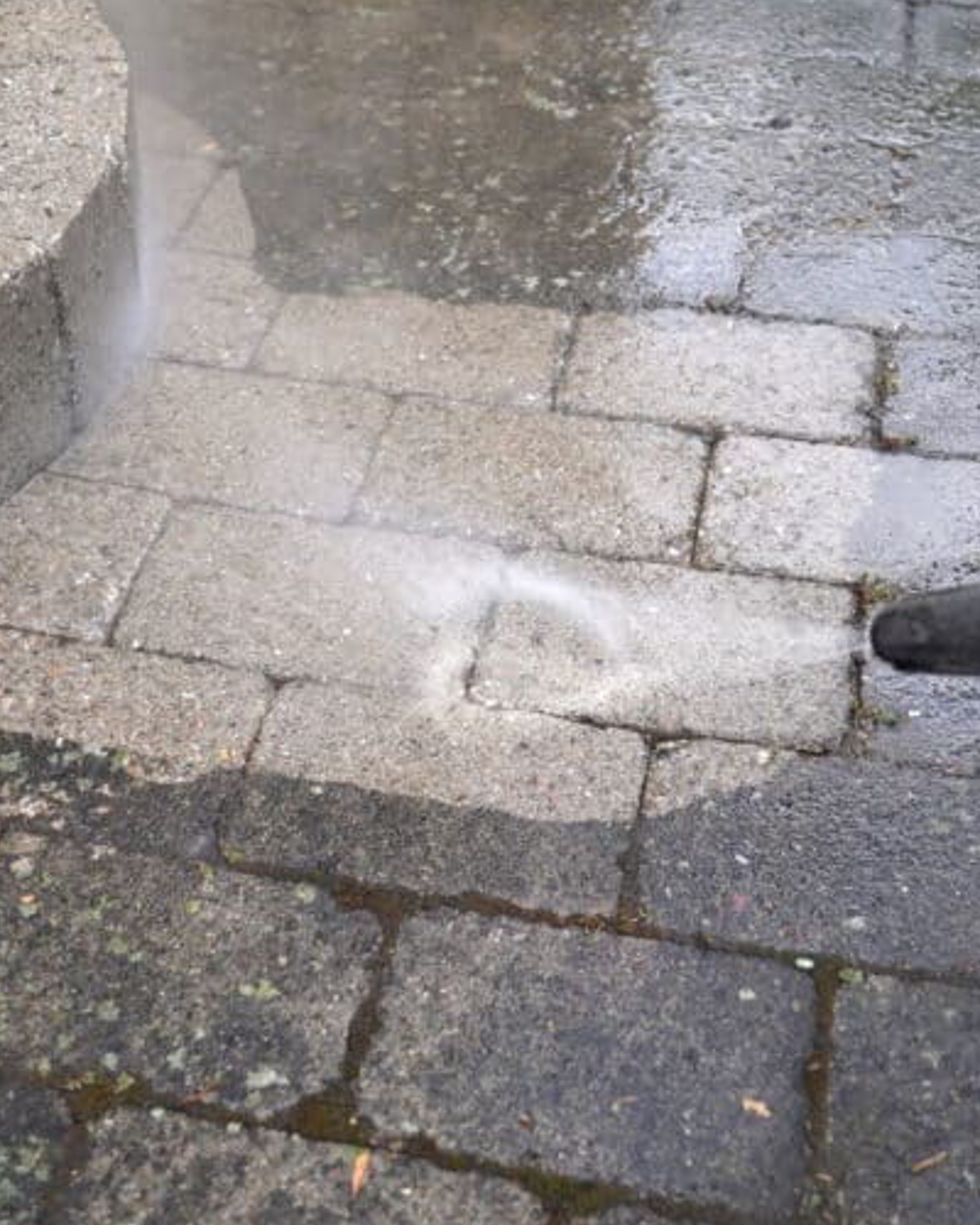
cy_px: 620
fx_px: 1777
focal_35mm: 49
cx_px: 441
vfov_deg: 38.0
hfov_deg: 30.8
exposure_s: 1/160
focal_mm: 34
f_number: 4
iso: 100
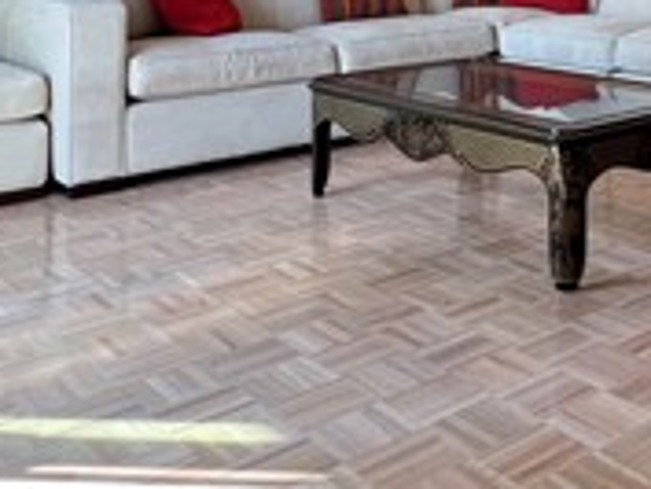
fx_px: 884
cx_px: 739
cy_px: -96
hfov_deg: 34.2
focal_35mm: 47
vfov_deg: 27.3
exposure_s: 1/120
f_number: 1.8
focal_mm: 1.57
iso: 125
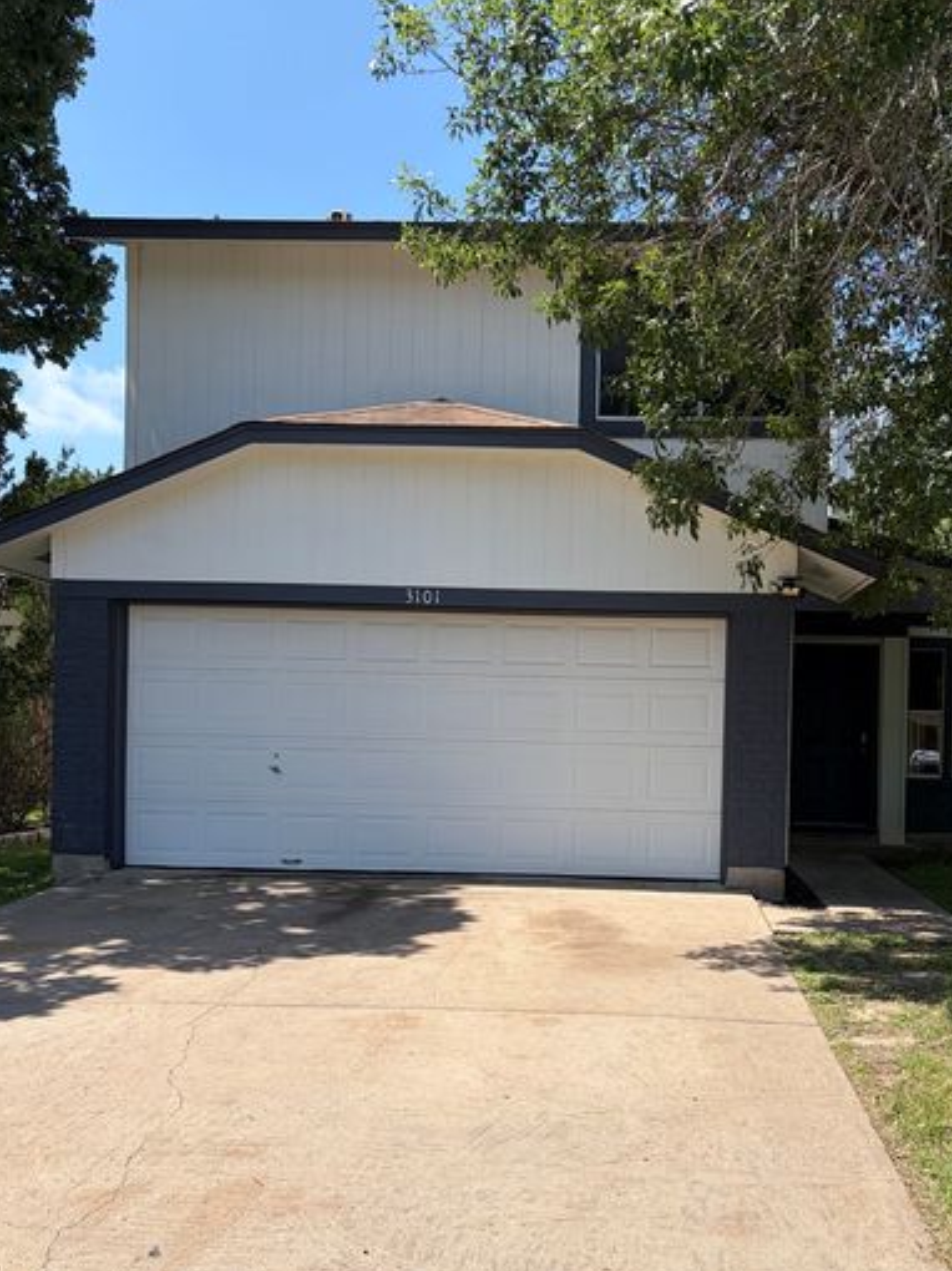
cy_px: 741
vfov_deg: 53.7
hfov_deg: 41.4
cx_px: 611
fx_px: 1248
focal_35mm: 34
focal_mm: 5.96
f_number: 1.6
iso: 50
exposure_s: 1/3623
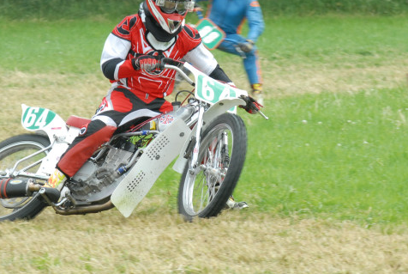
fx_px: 6005
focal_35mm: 529
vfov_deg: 2.6
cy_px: 109
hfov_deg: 3.9
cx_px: 164
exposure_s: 1/320
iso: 400
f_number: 9
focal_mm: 210
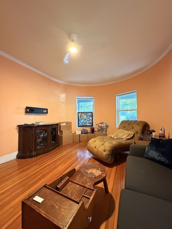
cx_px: 86
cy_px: 114
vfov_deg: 102.1
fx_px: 93
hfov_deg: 85.7
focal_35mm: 14
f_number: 2.2
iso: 1000
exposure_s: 1/60
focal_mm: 2.22
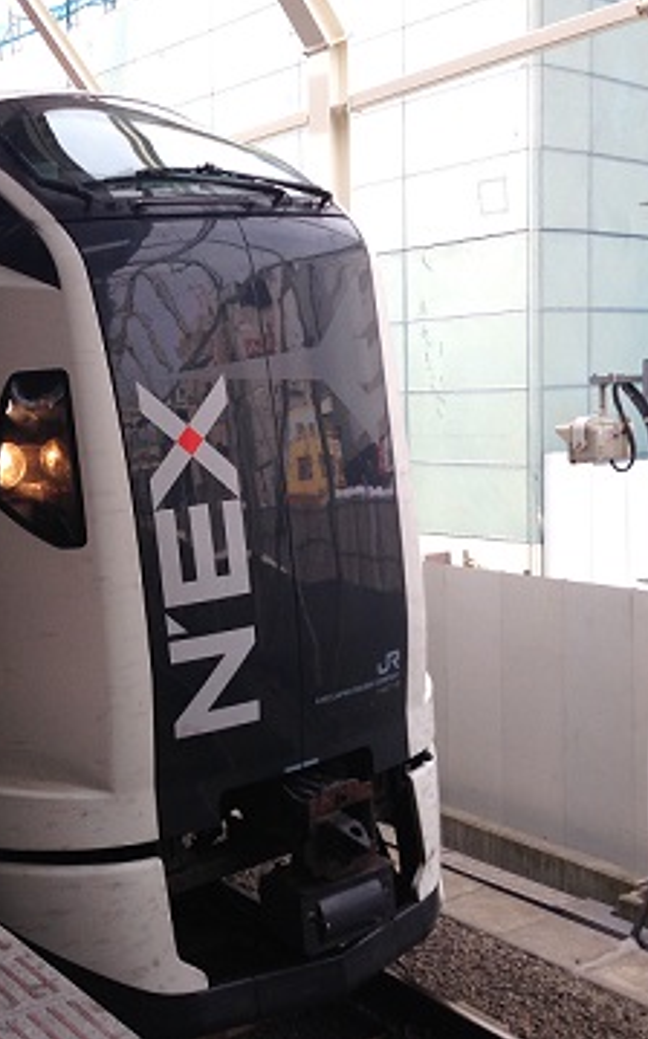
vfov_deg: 42.7
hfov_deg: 26.9
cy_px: 518
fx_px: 1330
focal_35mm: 47
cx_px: 142
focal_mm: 4.12
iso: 50
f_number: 2.4
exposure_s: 1/404
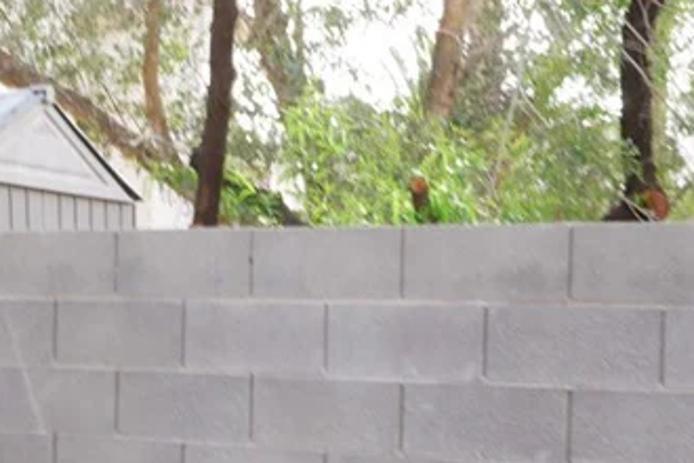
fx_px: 1677
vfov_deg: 15.6
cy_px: 344
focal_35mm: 87
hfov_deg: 20.7
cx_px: -273
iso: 200
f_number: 22
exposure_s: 1/8
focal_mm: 28
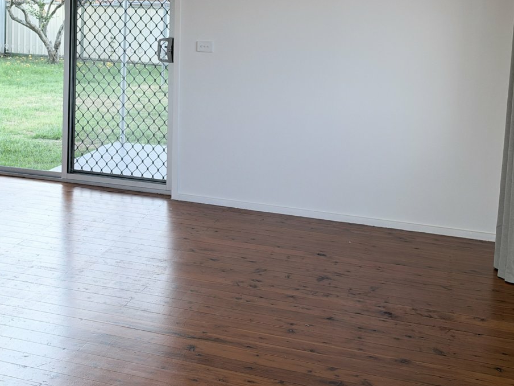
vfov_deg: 27.5
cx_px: 123
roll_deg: -0.7
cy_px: 33
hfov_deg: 36.5
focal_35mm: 51
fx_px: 757
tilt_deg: -2.6
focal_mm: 6.93
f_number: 1.8
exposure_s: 1/121
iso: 50
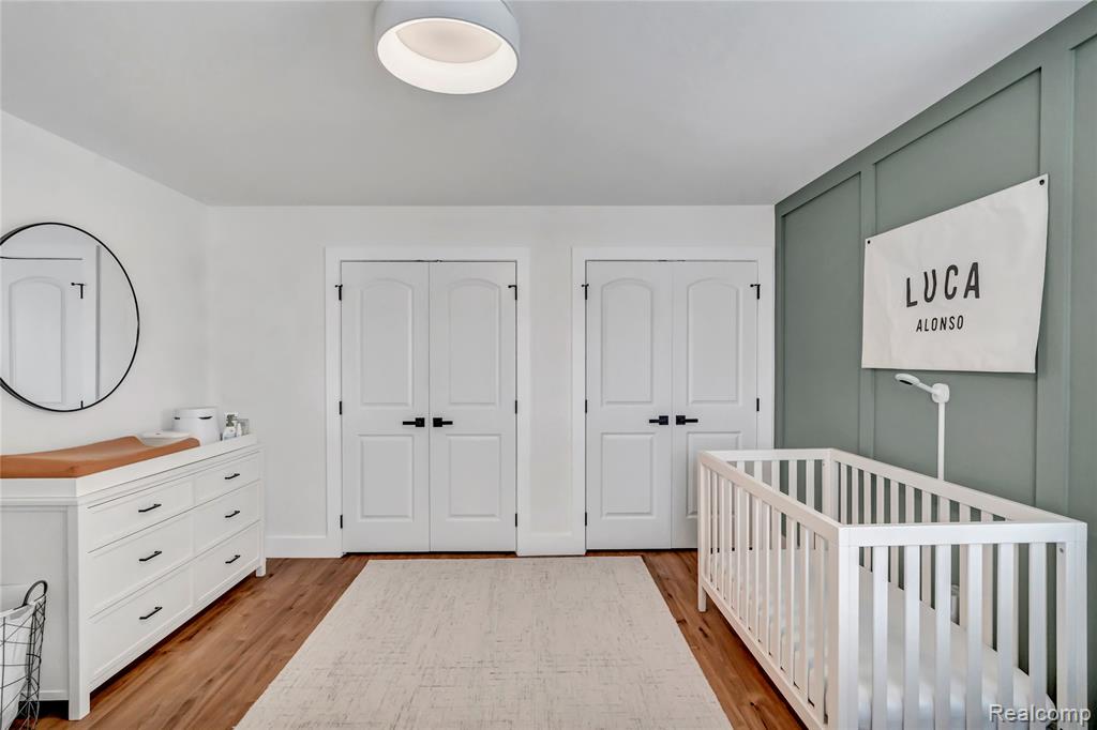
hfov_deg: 96.8
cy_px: 365
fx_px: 487
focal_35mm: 16
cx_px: 548
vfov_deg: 73.7
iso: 1000
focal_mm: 16
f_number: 5.6
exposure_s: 1/250
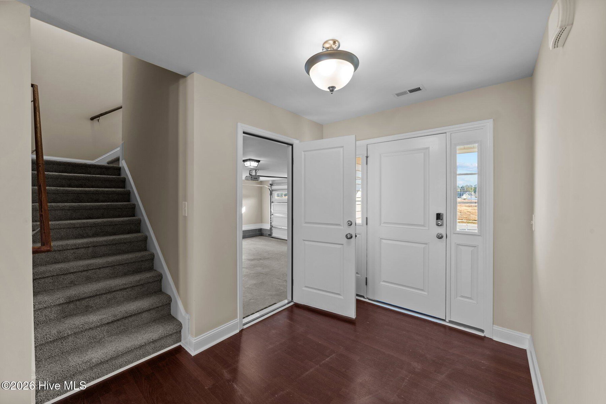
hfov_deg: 104.2
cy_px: 202
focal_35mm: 14
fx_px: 236
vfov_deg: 81.3
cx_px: 303
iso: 100
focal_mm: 14
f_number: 9
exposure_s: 1/2
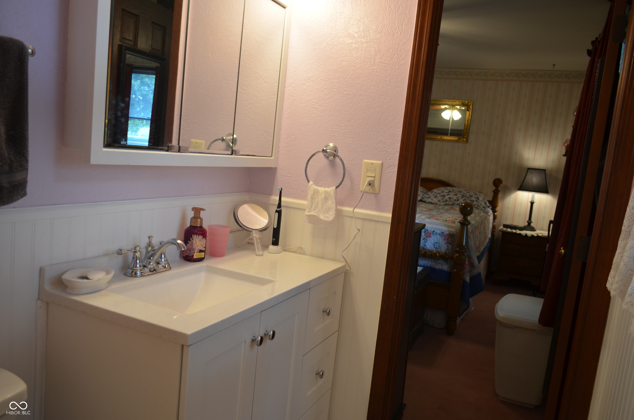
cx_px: 317
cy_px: 210
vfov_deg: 47.7
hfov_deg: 67.5
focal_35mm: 27
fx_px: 475
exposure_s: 1/60
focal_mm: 18
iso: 450
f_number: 4
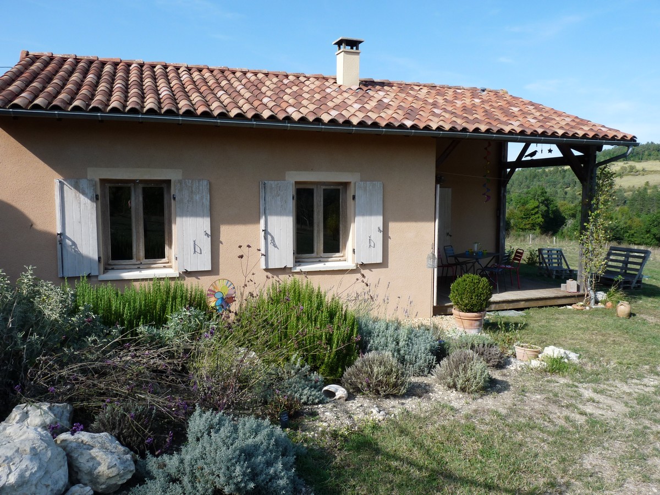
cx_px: 330
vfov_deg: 51.4
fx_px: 515
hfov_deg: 65.3
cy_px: 248
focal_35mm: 27
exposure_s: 1/250
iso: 100
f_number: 5.6
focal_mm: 4.8
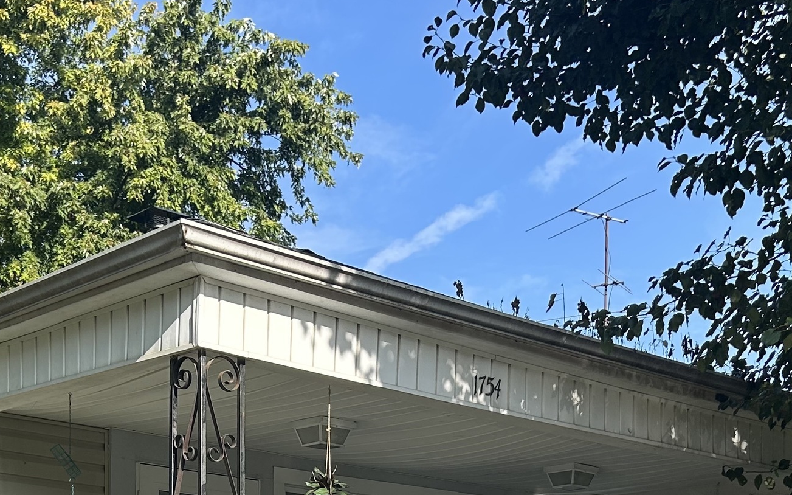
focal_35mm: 65
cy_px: 655
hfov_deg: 31.5
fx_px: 1403
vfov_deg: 18.5
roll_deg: -0.4
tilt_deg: -0.4
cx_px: 351
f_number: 1.5
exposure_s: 1/2083
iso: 50
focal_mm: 5.7
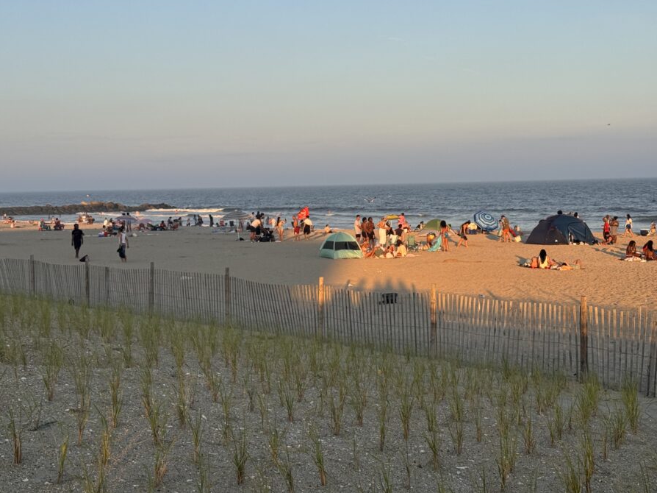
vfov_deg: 26.5
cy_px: 230
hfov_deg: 34.9
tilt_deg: -2.8
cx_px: 363
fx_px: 1044
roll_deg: +1.1
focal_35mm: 55
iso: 64
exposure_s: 1/1984
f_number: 1.78
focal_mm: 6.76
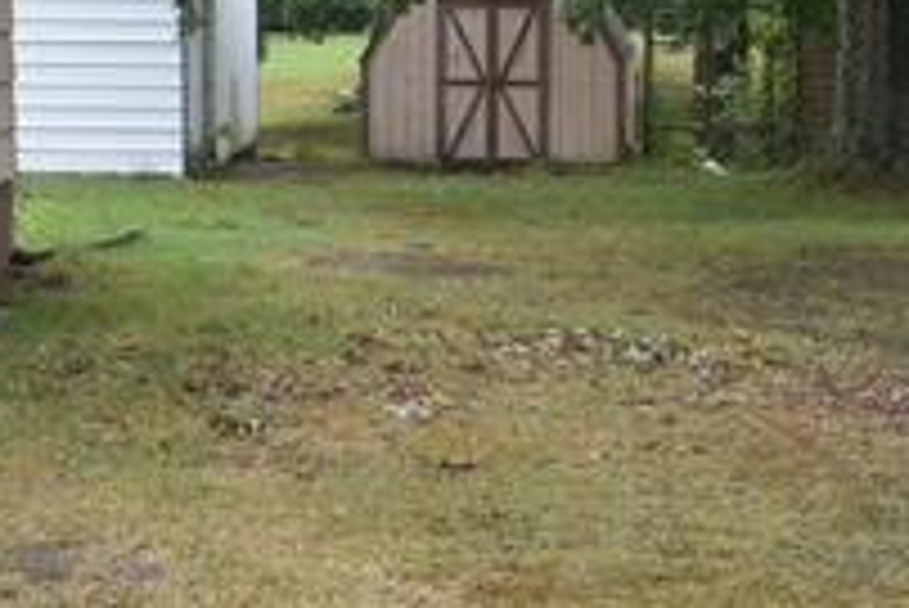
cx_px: 549
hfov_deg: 21.4
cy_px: 72
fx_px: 2400
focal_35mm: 95
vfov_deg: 14.3
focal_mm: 20
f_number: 5
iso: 400
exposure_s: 1/250
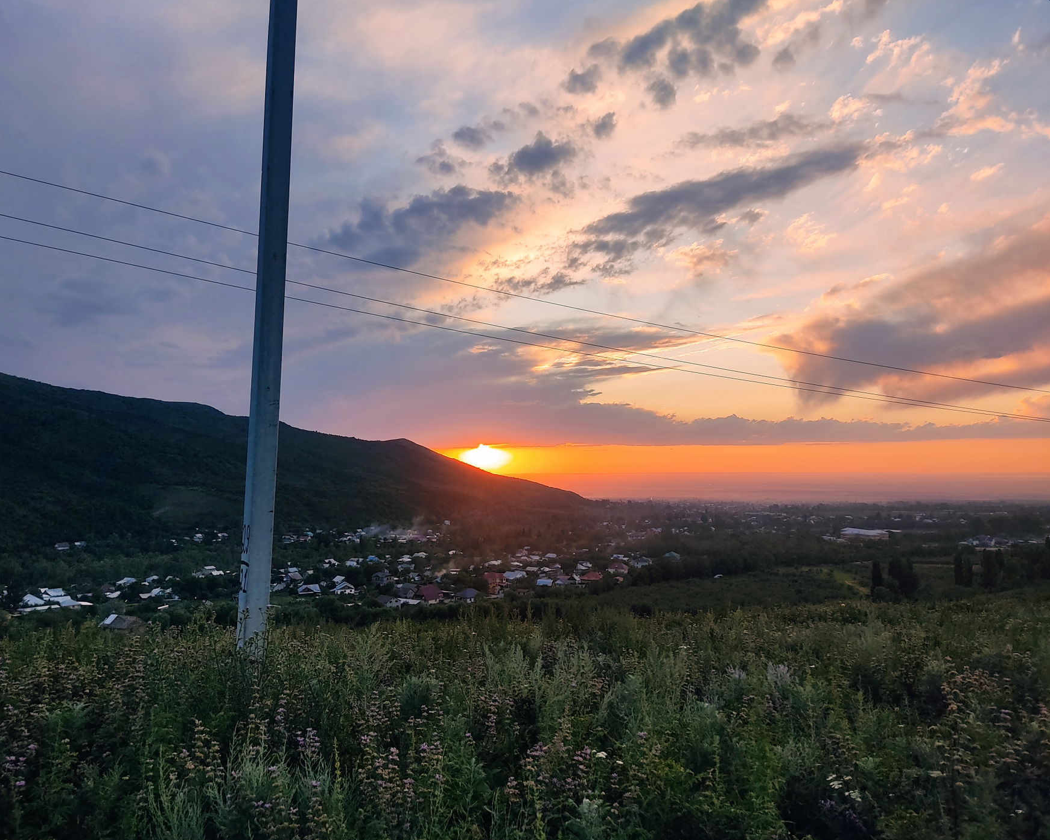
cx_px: 472
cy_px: 414
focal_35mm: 28
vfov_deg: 51.5
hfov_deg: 62.1
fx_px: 870
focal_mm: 4.74
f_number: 1.79
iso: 100
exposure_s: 1/286
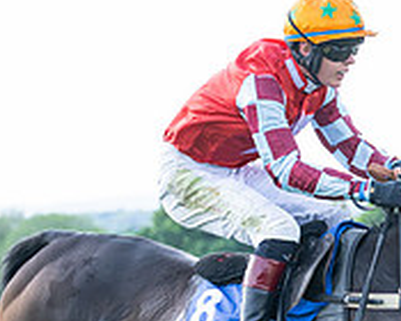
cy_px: 394
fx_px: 3596
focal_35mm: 303
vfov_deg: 5.1
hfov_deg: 6.4
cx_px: 308
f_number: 2.8
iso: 400
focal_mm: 70
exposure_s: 1/2000
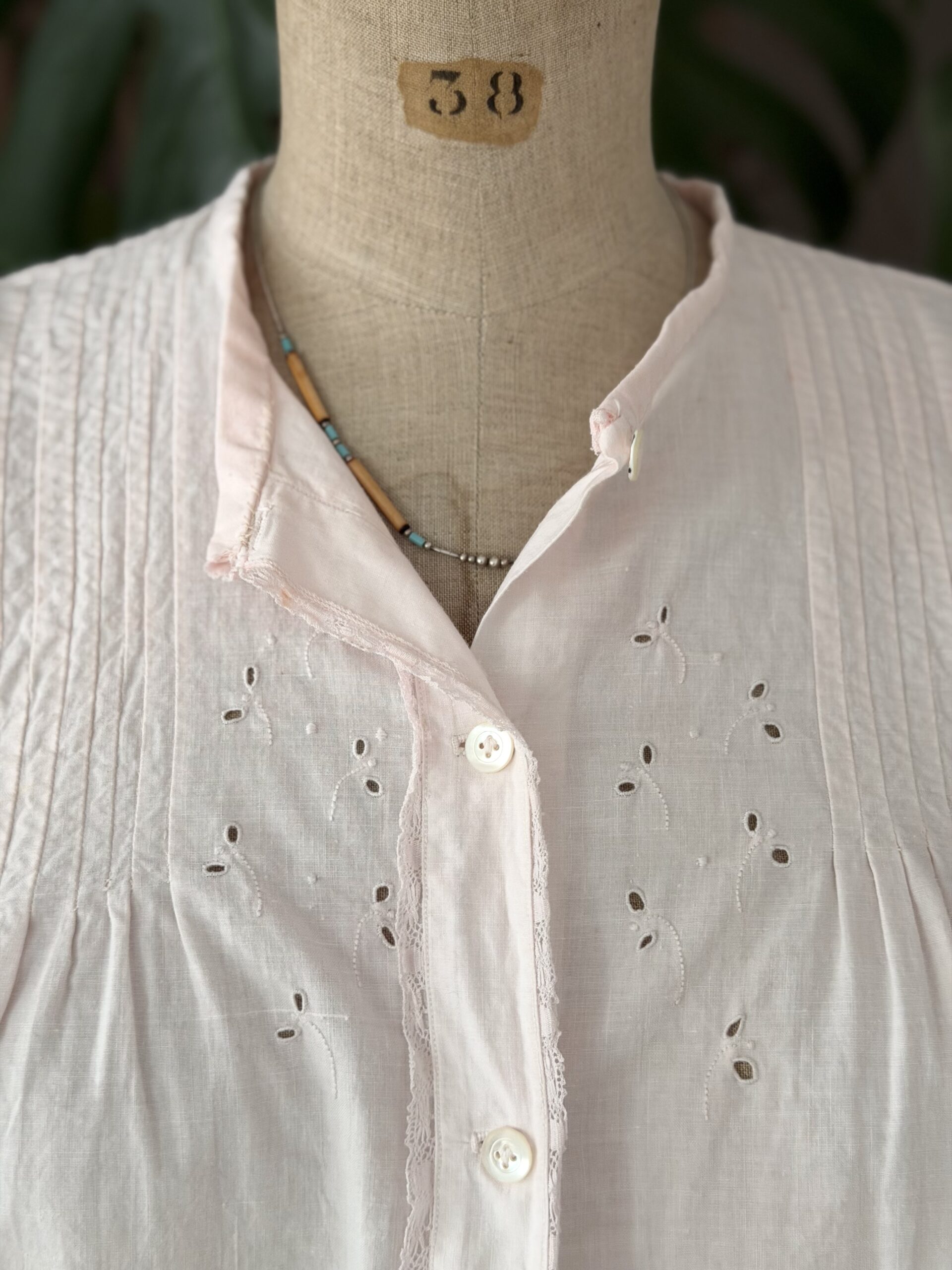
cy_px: 635
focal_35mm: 48
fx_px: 1760
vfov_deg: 39.7
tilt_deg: -13.9
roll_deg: -0.8
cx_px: 476
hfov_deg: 30.3
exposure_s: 1/60
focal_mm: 6.76
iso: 200
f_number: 1.78
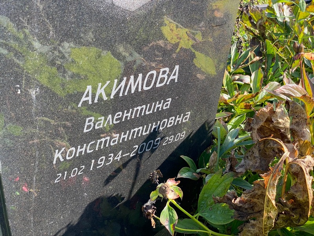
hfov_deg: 36.8
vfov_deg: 28.0
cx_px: 157
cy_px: 118
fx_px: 472
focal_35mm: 52
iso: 20
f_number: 2
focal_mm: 6
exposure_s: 1/201
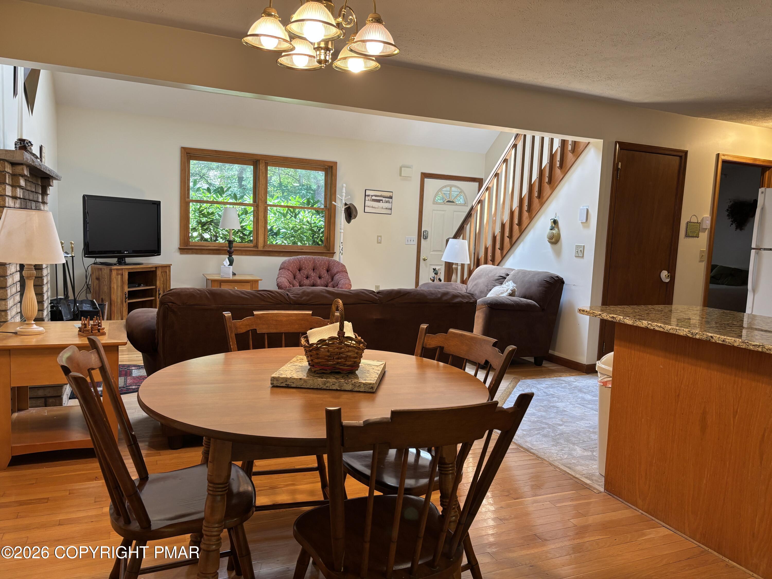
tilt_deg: -5.6
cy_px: 290
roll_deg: -2.5
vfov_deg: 53.1
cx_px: 386
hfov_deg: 67.3
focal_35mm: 26
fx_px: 580
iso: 80
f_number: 1.6
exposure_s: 1/60
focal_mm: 5.96
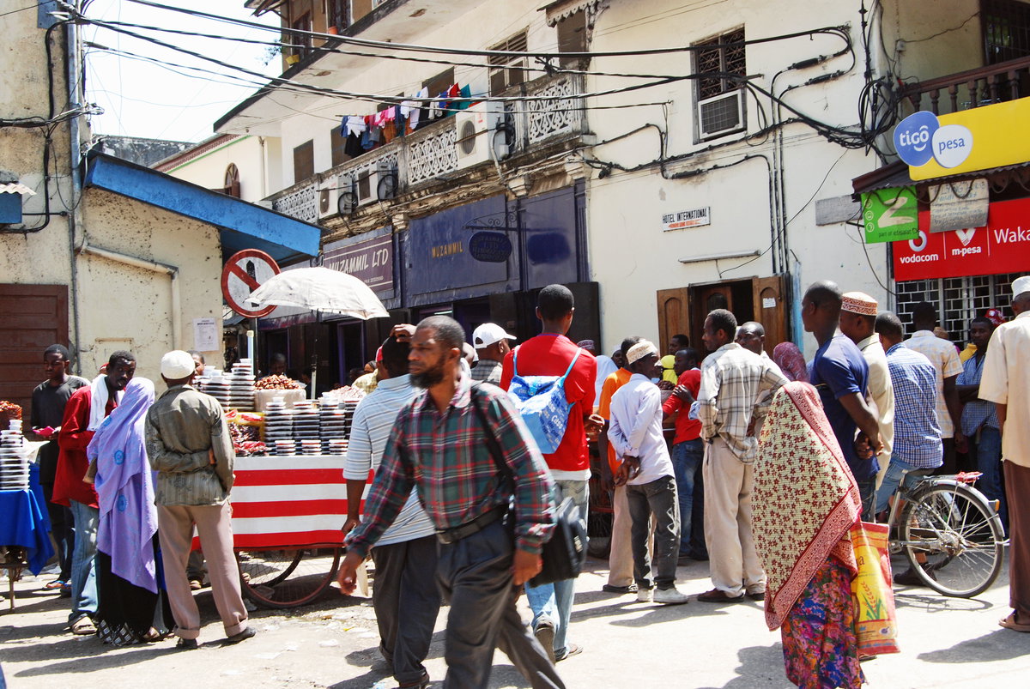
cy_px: 344
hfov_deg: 49.5
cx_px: 515
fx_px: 1117
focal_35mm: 39
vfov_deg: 34.3
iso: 250
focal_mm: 26
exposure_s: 1/125
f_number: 10
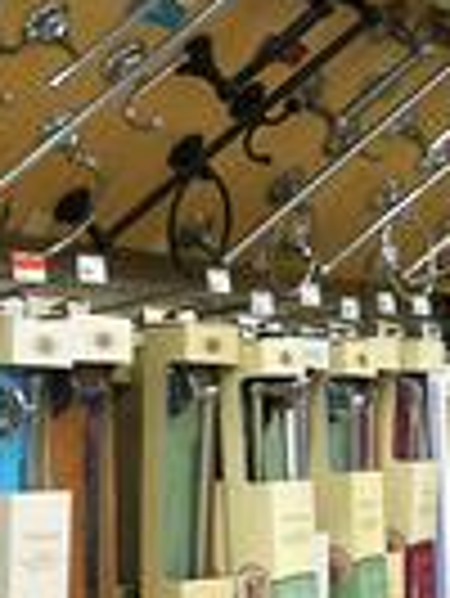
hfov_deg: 15.7
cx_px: -38
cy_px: 598
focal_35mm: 92
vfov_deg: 20.6
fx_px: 1592
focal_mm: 3.85
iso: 100
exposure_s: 1/15
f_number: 2.8
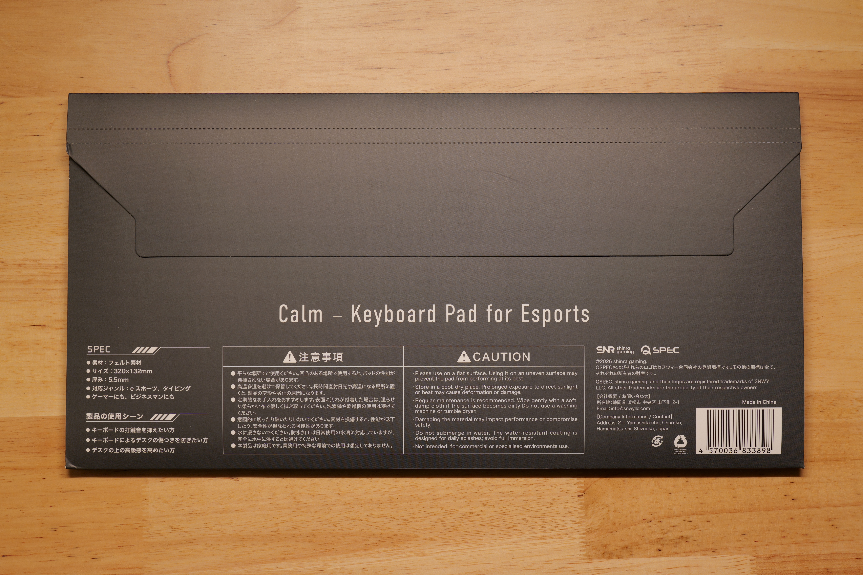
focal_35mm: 50
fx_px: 1199
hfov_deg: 39.6
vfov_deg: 27.0
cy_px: 288
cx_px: 432
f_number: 5.6
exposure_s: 1/25
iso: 640
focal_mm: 50
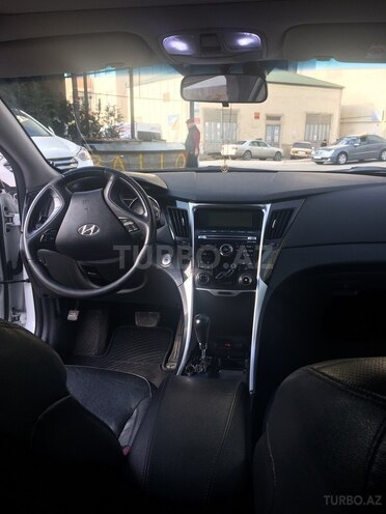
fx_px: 431
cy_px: 257
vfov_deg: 61.7
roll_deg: +0.6
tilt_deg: -14.7
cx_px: 193
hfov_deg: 48.2
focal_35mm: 29
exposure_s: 1/376
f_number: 2.2
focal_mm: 4.15
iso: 32
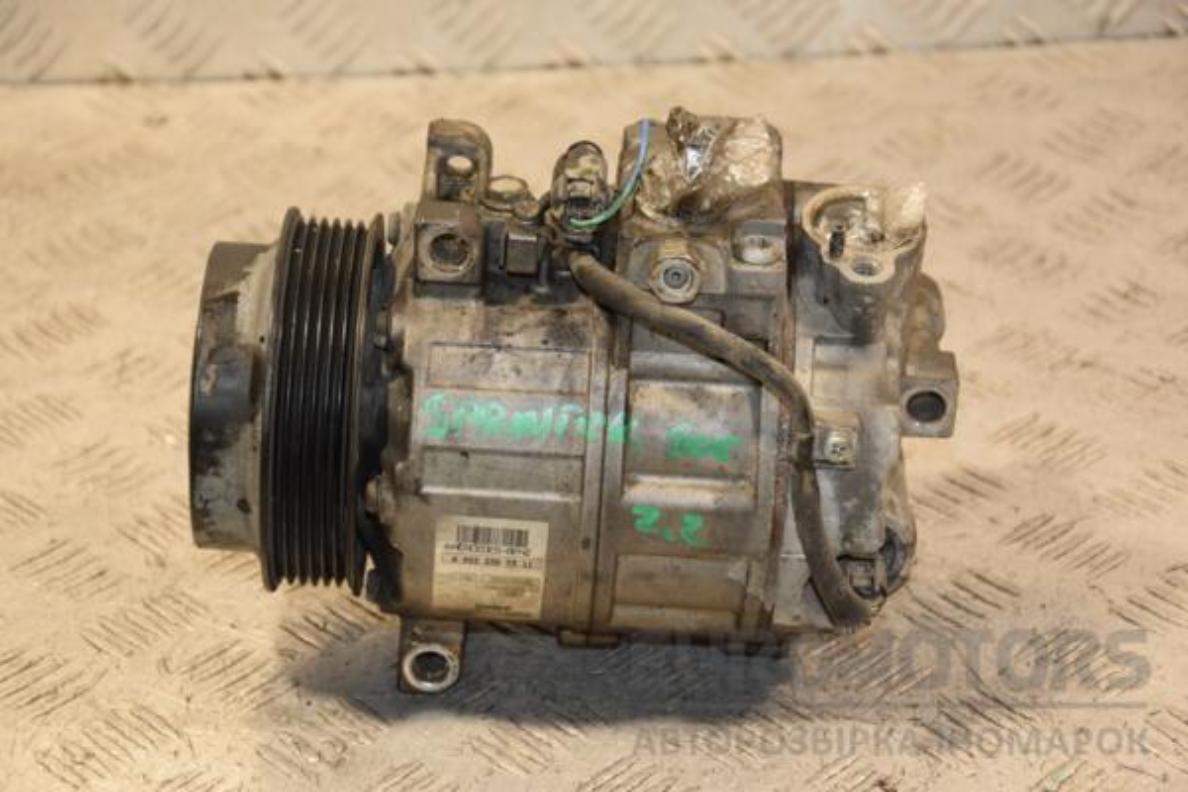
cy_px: 396
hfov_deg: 19.5
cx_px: 594
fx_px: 3465
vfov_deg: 13.0
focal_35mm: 105
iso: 800
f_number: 5.3
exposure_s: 1/125
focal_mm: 70
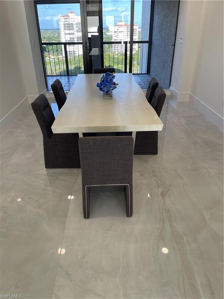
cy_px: 150
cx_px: 112
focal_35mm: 26
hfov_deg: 53.1
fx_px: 224
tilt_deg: -28.1
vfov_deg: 67.3
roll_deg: +1.7
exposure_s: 1/120
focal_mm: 5.1
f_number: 1.6
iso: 40
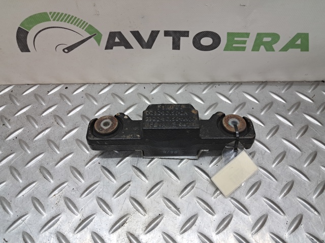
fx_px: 253
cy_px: 122
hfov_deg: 65.4
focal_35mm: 27
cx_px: 162
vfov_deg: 51.3
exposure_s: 1/50
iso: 100
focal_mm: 4
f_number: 1.8
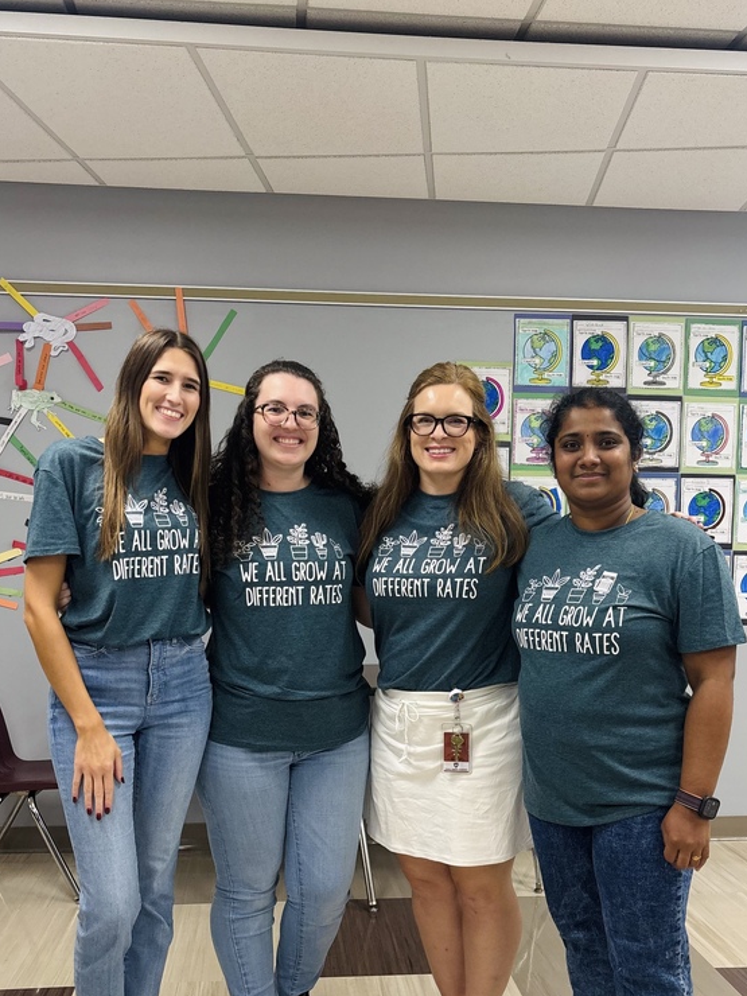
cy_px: 594
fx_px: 1036
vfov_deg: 51.0
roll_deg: -0.2
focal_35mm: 36
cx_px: 378
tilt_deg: -3.9
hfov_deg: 39.7
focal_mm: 5.96
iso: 125
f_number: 1.6
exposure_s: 1/61
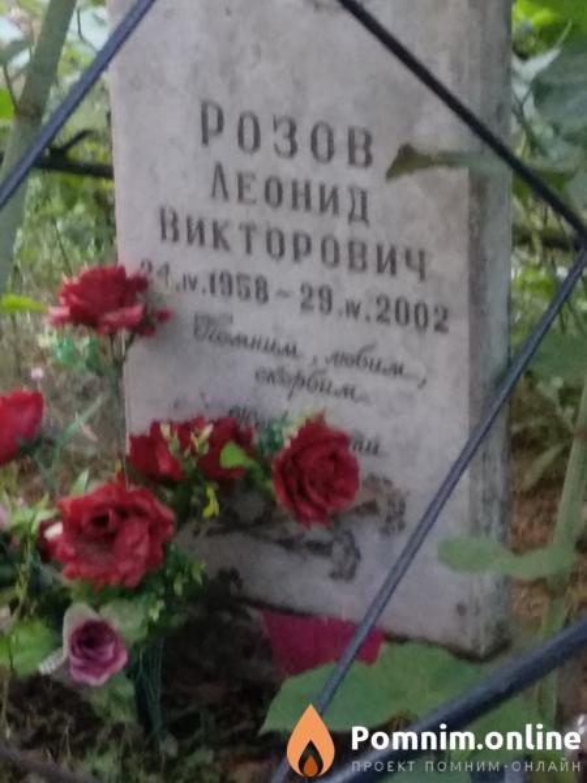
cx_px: 294
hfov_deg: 53.1
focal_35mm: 26
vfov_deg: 67.3
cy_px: 392
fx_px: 588
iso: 800
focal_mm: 3.81
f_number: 2.2
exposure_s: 1/24
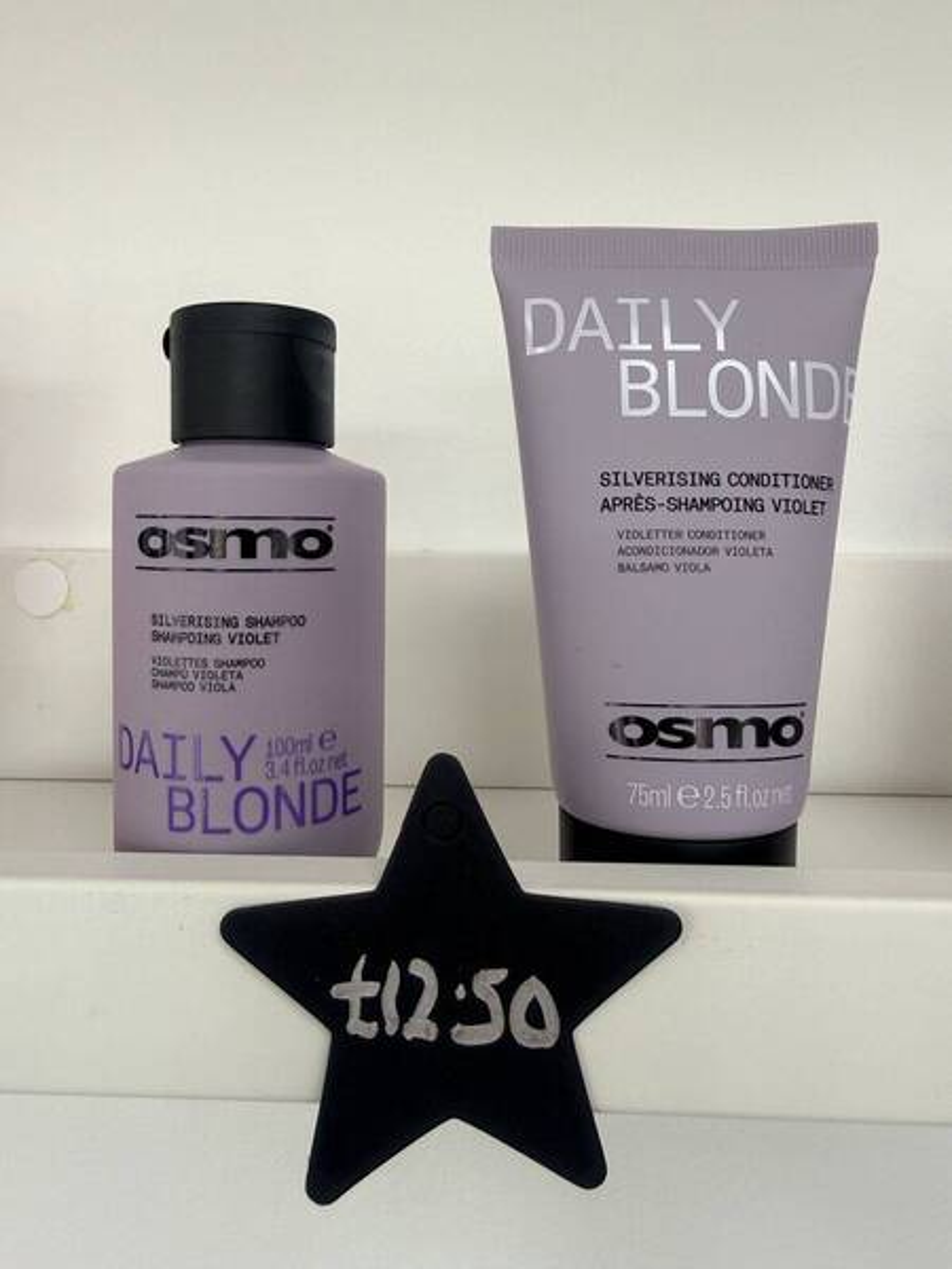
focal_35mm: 24
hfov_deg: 56.8
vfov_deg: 71.6
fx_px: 880
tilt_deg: -1.0
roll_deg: -0.4
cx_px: 476
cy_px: 634
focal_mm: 2.22
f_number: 2.2
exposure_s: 1/99
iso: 64
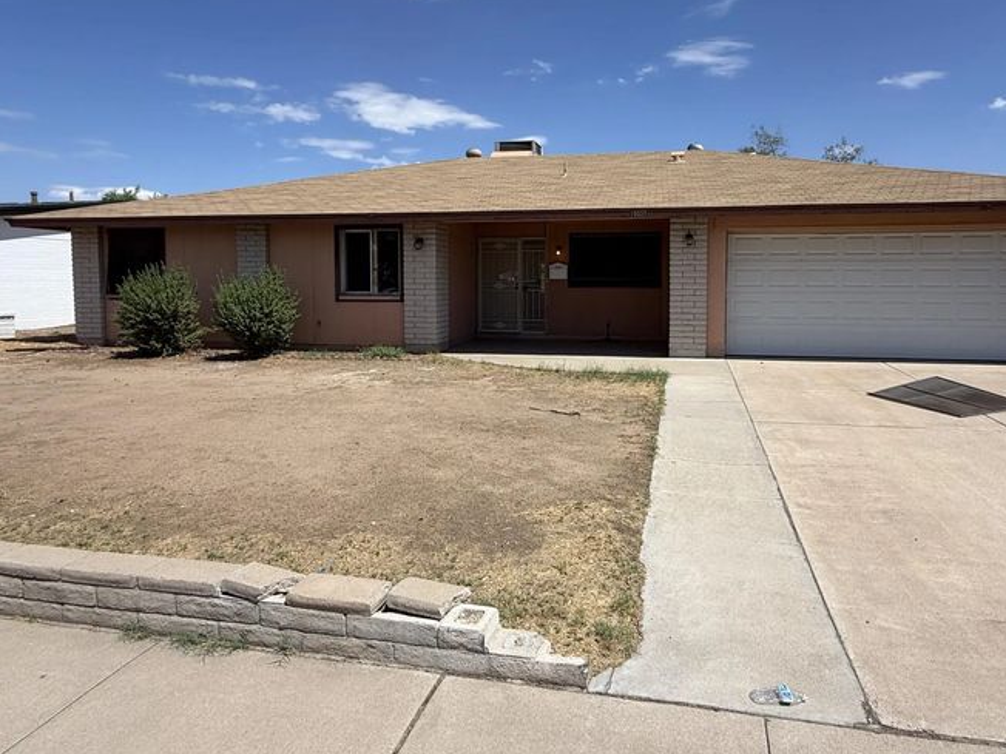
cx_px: 580
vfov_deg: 60.7
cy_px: 311
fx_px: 639
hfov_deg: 75.9
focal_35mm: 22
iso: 25
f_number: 2.2
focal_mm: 2.22
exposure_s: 1/1497
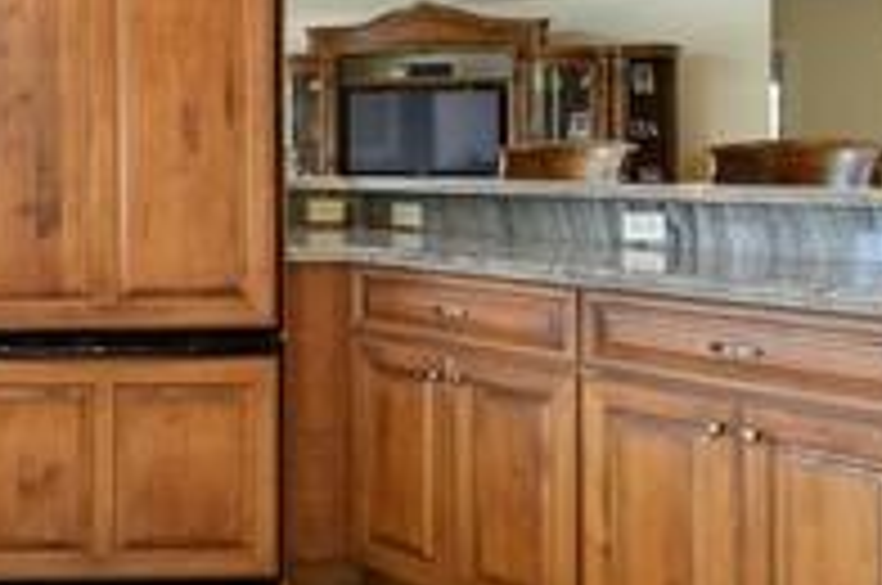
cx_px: -63
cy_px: 176
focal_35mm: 53
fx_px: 1296
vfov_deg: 25.2
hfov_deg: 33.3
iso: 100
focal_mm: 13
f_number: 8
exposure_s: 1/2
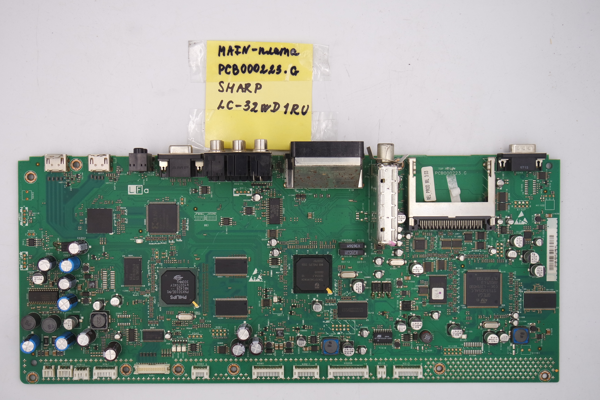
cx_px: 288
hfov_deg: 43.6
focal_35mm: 45
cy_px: 194
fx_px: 750
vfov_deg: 29.9
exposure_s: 1/100
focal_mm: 16
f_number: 5.6
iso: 160
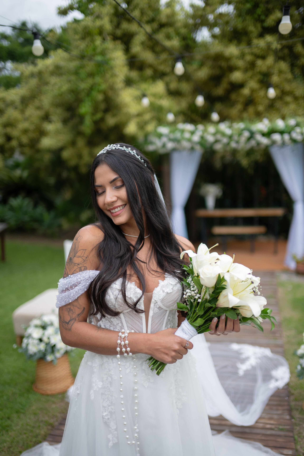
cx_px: 152
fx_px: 443
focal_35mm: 35
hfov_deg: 37.9
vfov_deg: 54.4
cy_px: 228
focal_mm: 35
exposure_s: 1/2000
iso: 320
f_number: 1.4
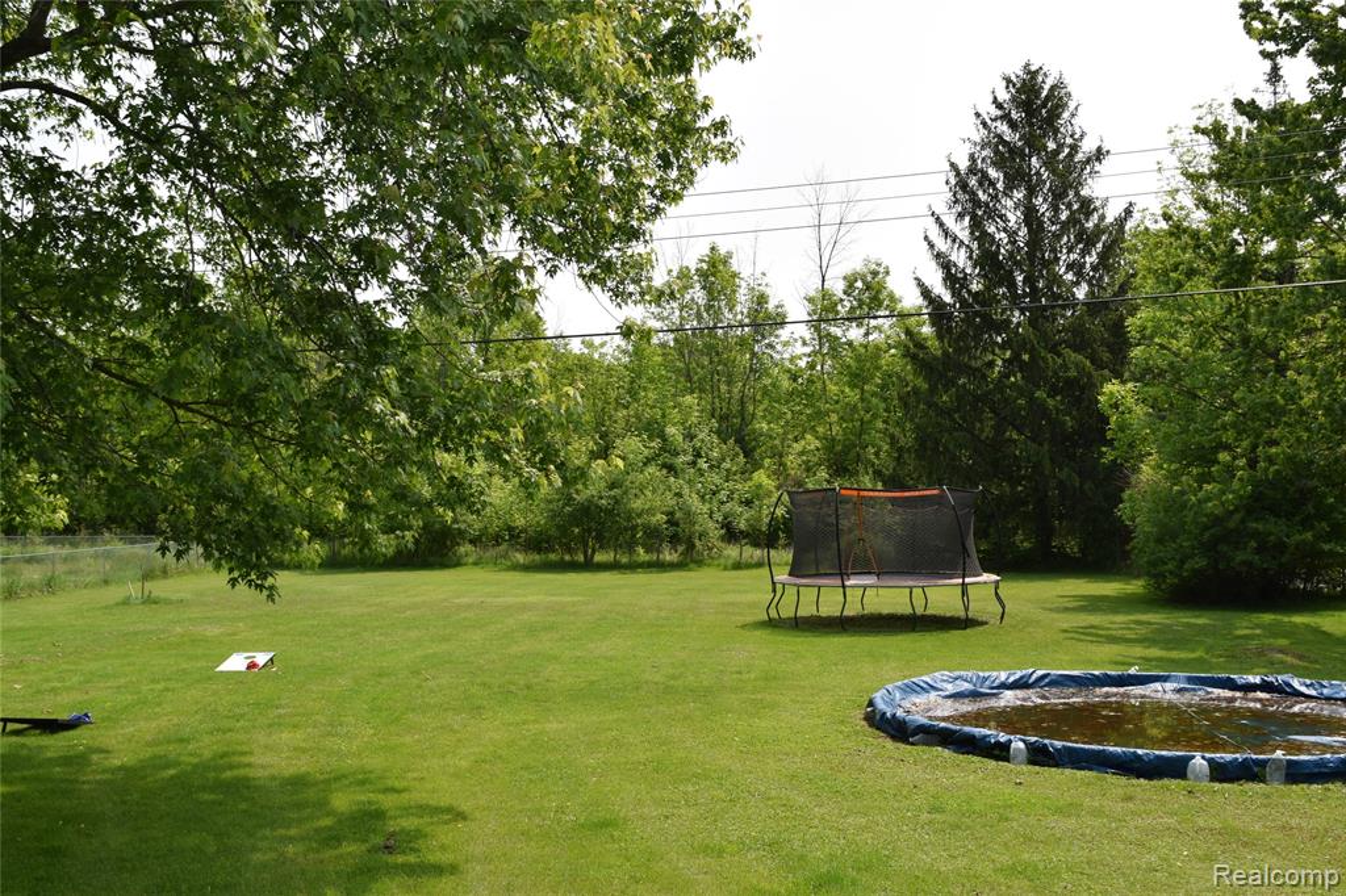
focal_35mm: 39
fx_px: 1458
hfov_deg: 49.6
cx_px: 673
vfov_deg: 34.2
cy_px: 448
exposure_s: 1/200
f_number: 10
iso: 100
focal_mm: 26
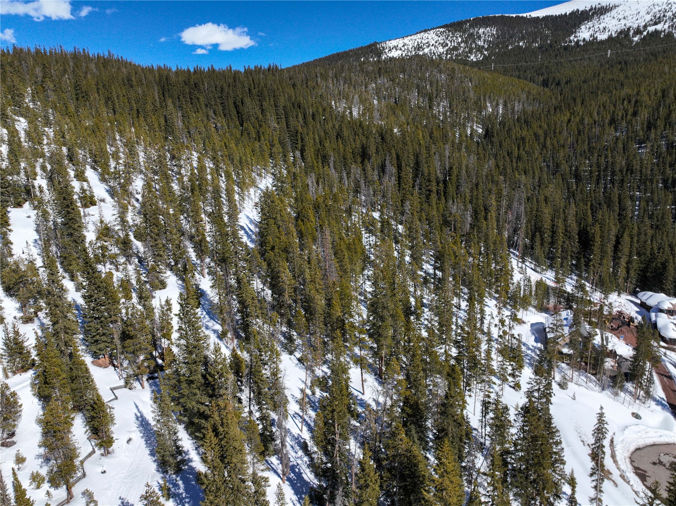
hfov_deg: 71.6
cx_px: 338
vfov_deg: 56.8
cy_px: 253
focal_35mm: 24
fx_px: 468
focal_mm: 12.29
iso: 140
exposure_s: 1/5000
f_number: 2.8
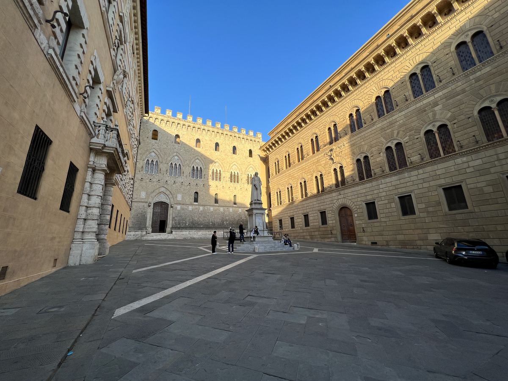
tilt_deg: +13.3
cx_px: 254
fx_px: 191
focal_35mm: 13
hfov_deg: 106.2
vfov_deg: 89.9
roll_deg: +2.1
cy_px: 190
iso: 32
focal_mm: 1.57
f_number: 1.8
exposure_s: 1/506
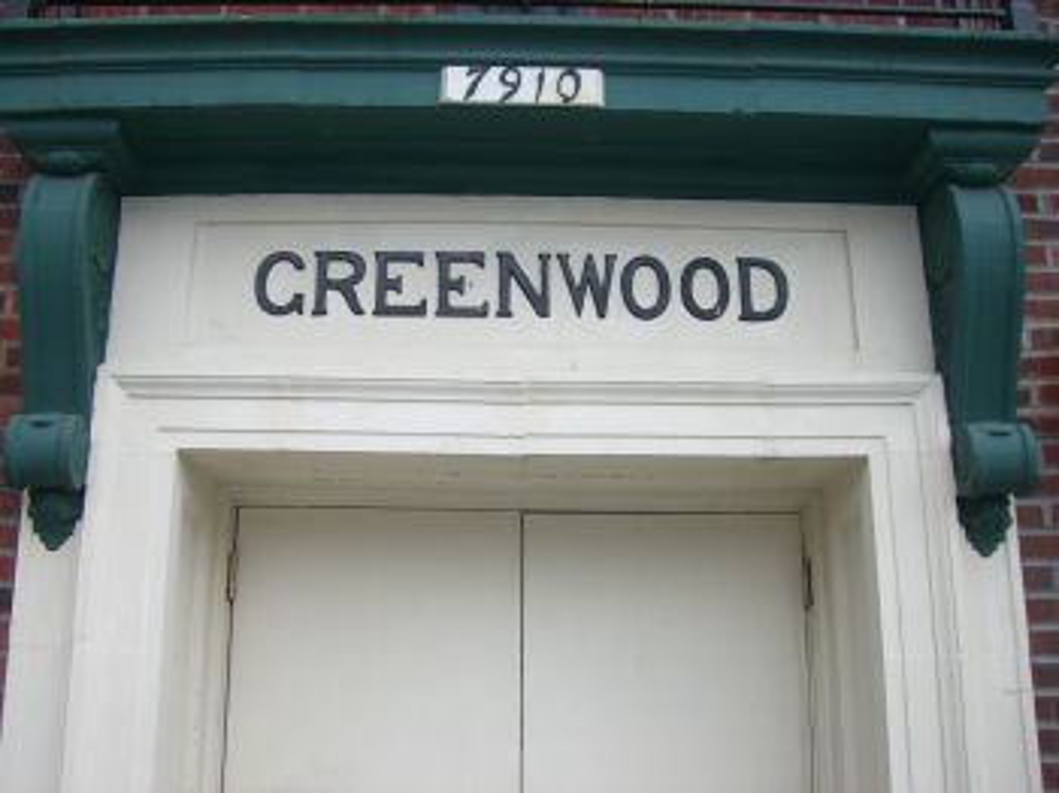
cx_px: 530
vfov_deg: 37.7
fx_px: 1162
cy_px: 396
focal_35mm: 38
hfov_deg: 49.0
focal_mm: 6.2
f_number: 2.7
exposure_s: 1/125
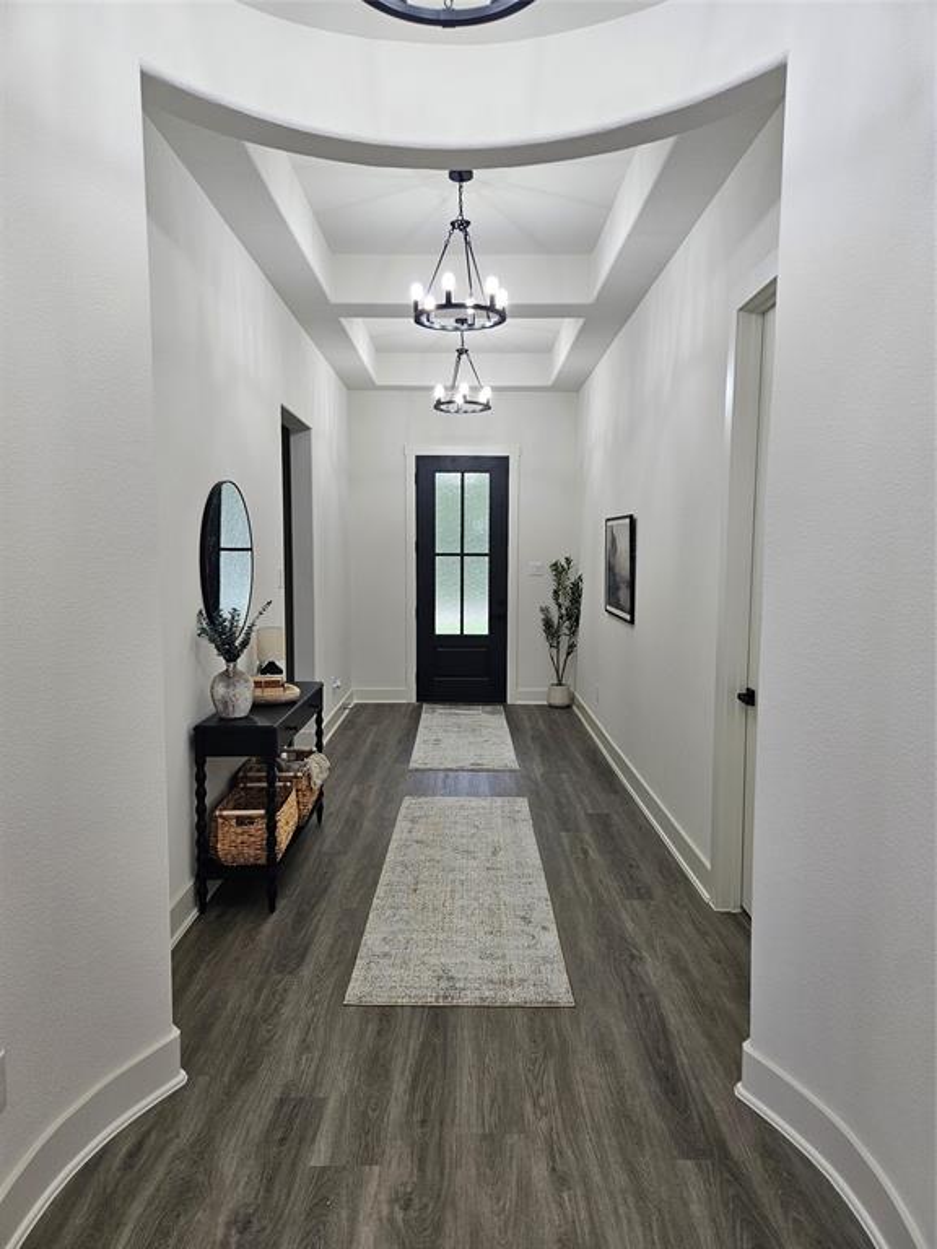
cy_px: 624
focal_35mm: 23
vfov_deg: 73.9
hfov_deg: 58.9
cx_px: 468
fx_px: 830
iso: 100
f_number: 1.8
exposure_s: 1/120
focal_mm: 5.4
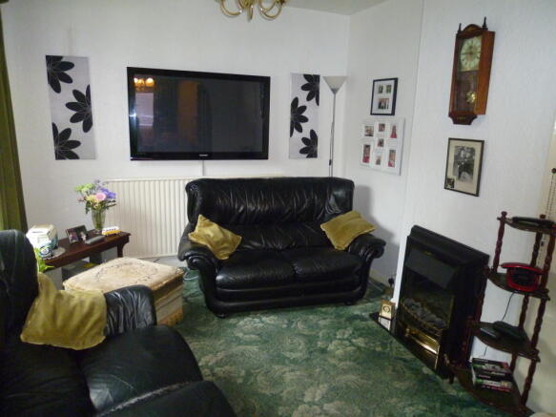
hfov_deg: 71.6
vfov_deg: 56.8
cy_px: 208
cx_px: 278
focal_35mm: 24
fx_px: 385
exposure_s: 1/60
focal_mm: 4.3
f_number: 2.2
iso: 320
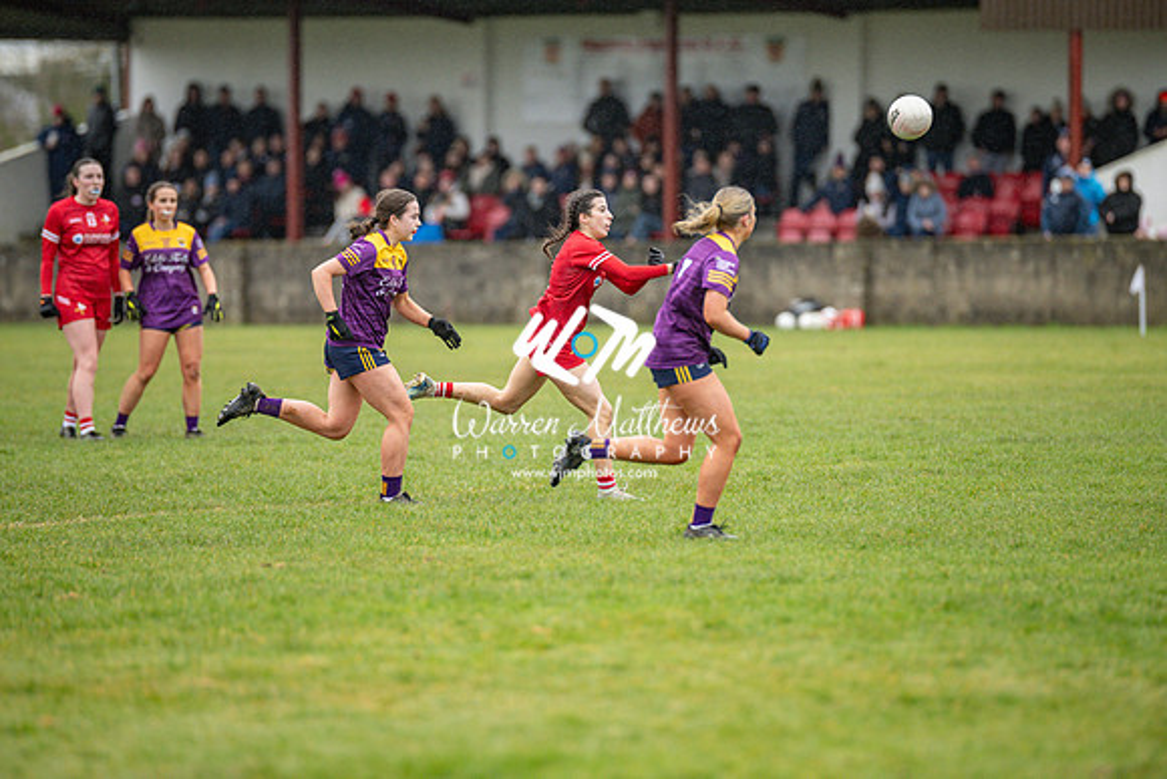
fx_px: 9727
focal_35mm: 300
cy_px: 390
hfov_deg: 6.9
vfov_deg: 4.6
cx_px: 584
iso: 800
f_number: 2.8
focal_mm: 300
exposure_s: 1/640
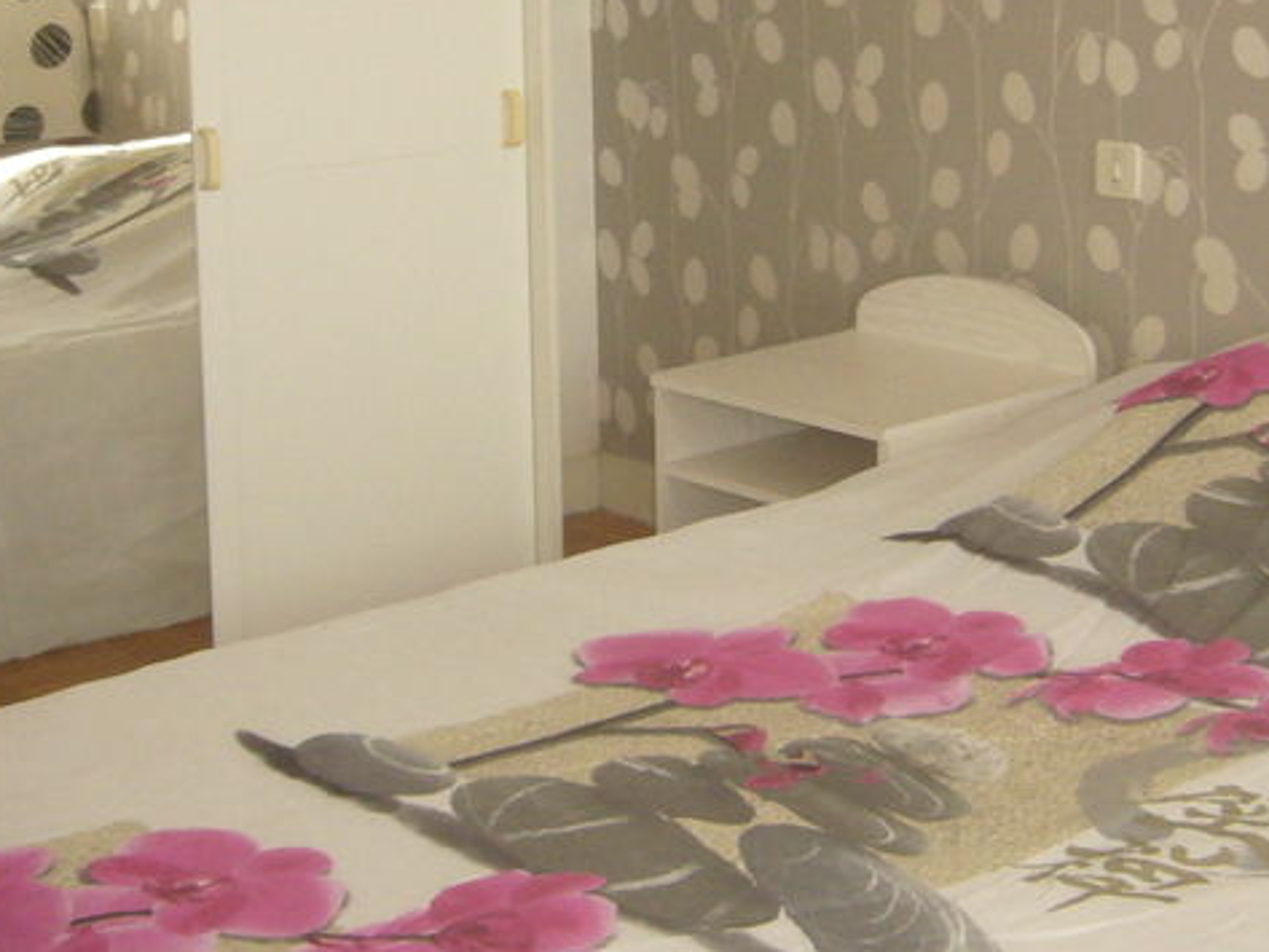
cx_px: 746
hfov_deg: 26.3
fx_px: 2713
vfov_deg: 19.6
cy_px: 137
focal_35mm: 74
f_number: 2.8
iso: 200
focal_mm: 5.8
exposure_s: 1/160
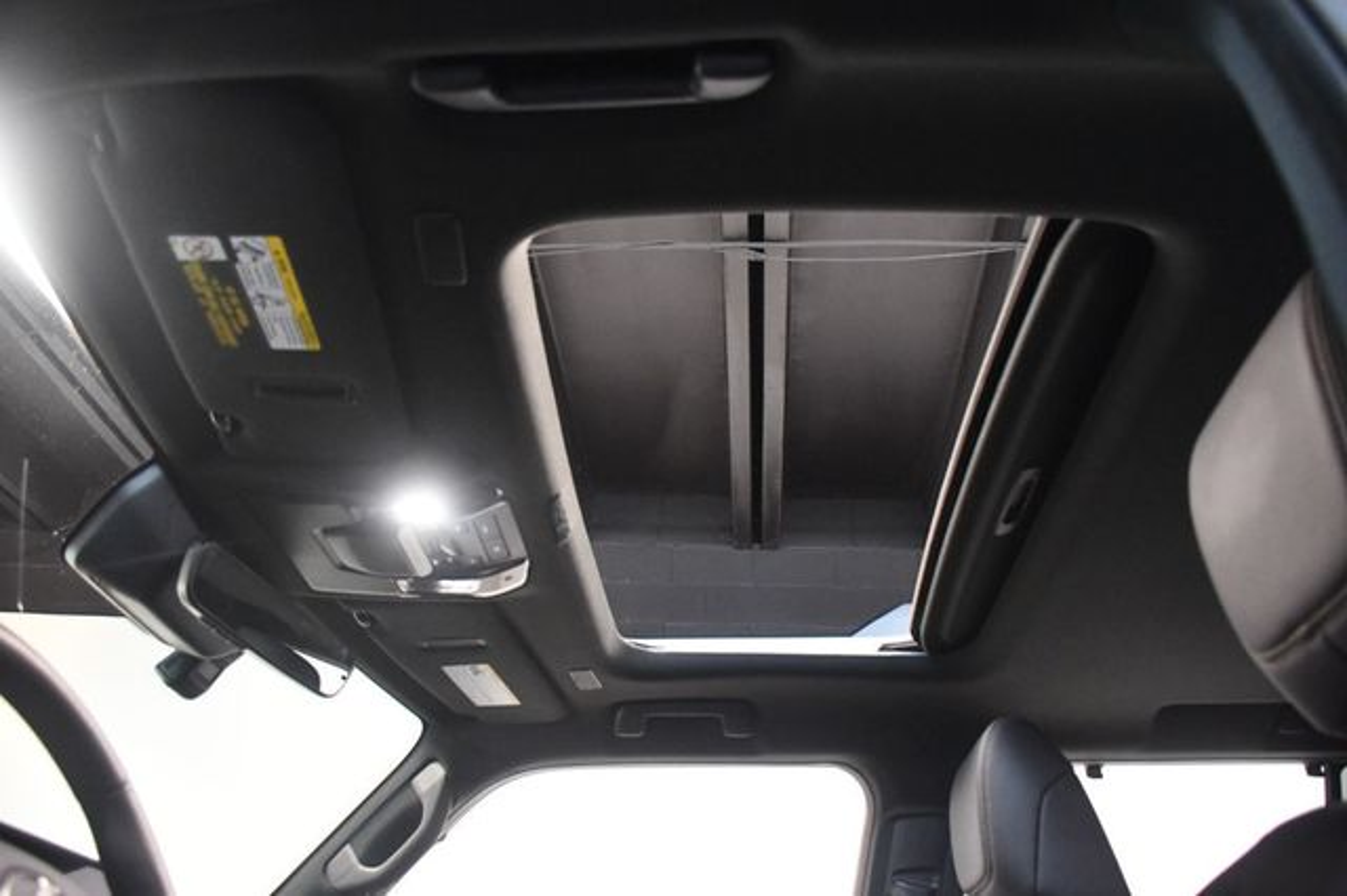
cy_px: 448
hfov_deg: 67.4
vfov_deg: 47.9
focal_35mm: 27
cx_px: 674
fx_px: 1010
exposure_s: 1/60
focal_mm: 18
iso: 5000
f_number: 3.5
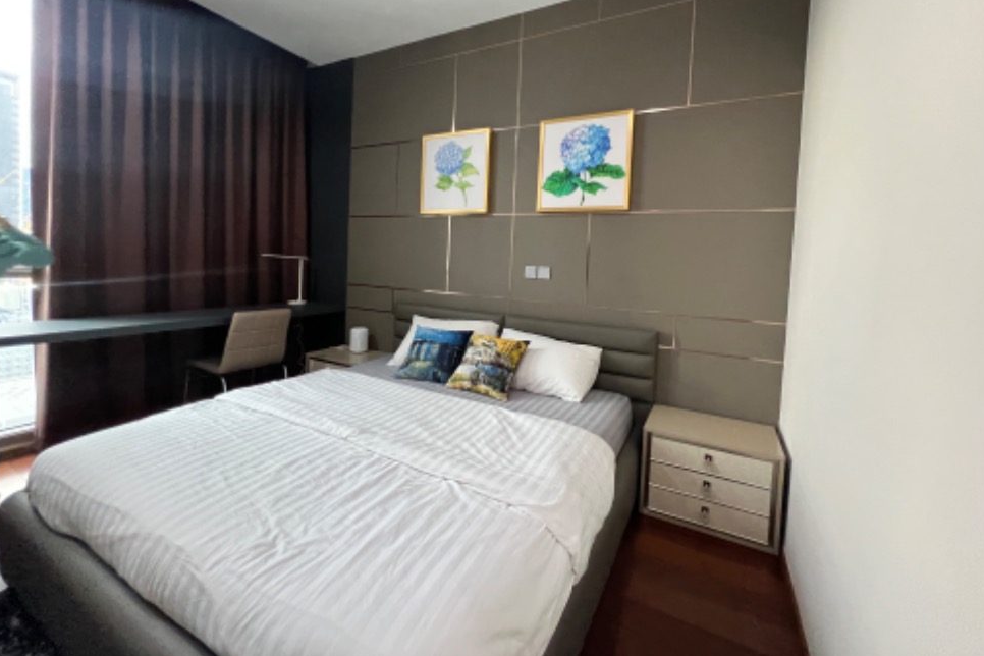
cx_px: 503
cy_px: 278
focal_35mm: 14
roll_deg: -3.1
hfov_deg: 104.2
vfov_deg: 80.7
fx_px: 383
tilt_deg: +0.0
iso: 640
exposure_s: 1/33
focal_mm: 1.57
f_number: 1.8
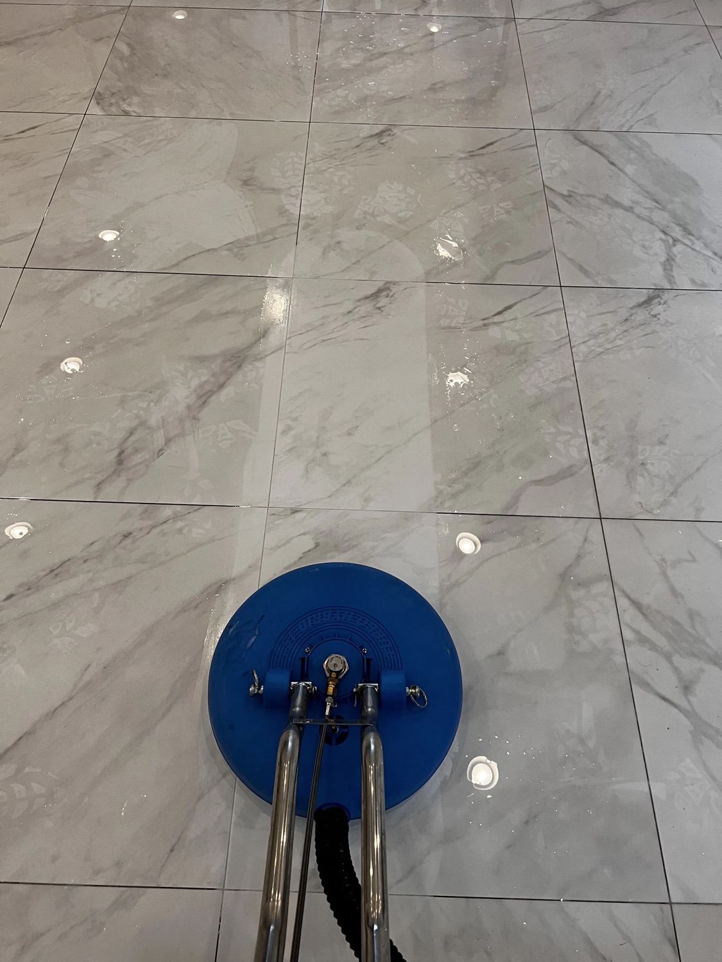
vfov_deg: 67.3
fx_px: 723
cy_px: 481
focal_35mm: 26
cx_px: 361
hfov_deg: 53.1
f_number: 1.5
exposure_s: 1/60
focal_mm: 5.7
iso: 100
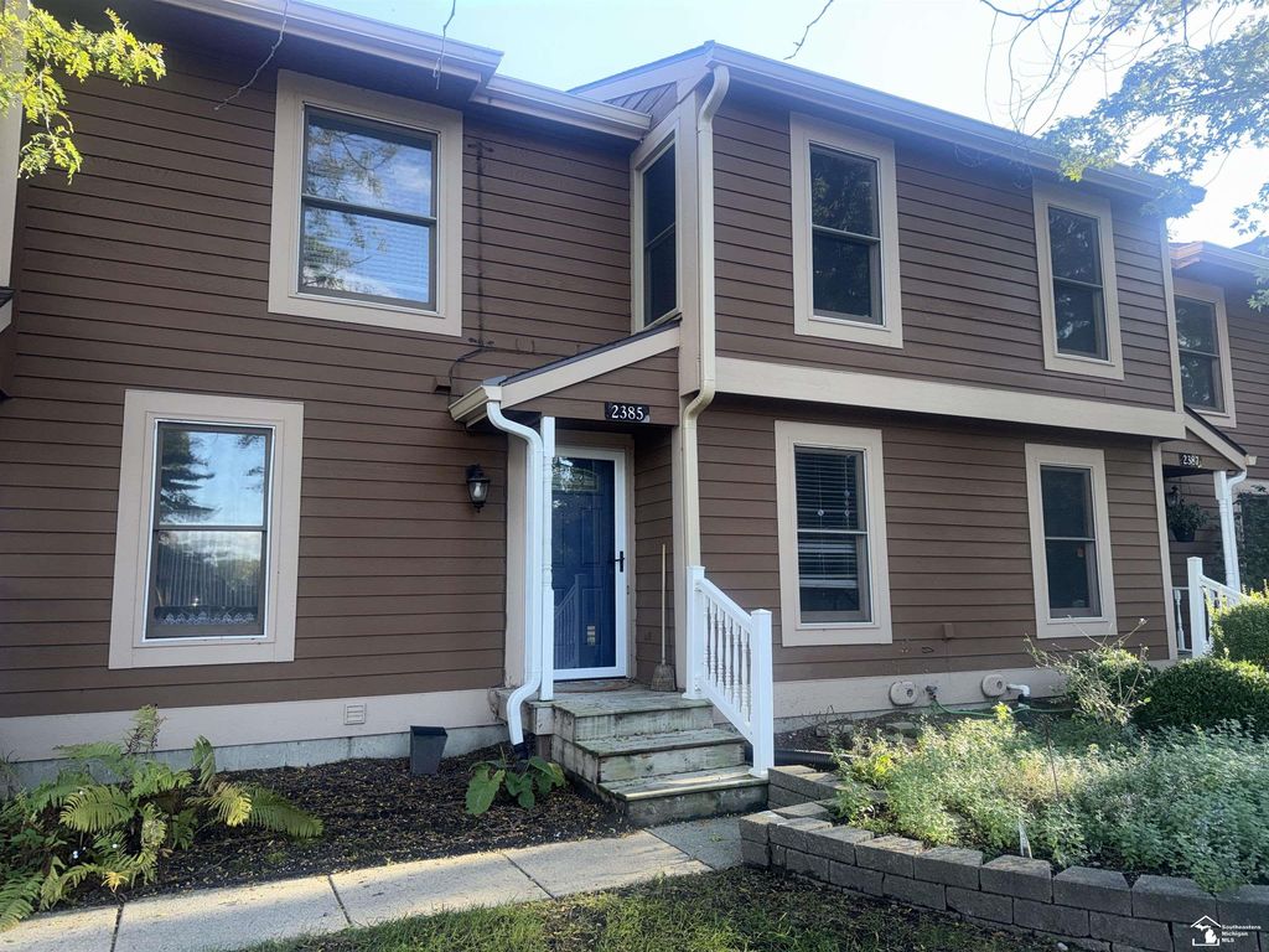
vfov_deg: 56.8
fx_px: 880
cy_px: 476
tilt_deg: +7.9
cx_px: 634
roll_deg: -0.2
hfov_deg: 71.6
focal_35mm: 24
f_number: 1.78
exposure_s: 1/243
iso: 64
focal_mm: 6.76
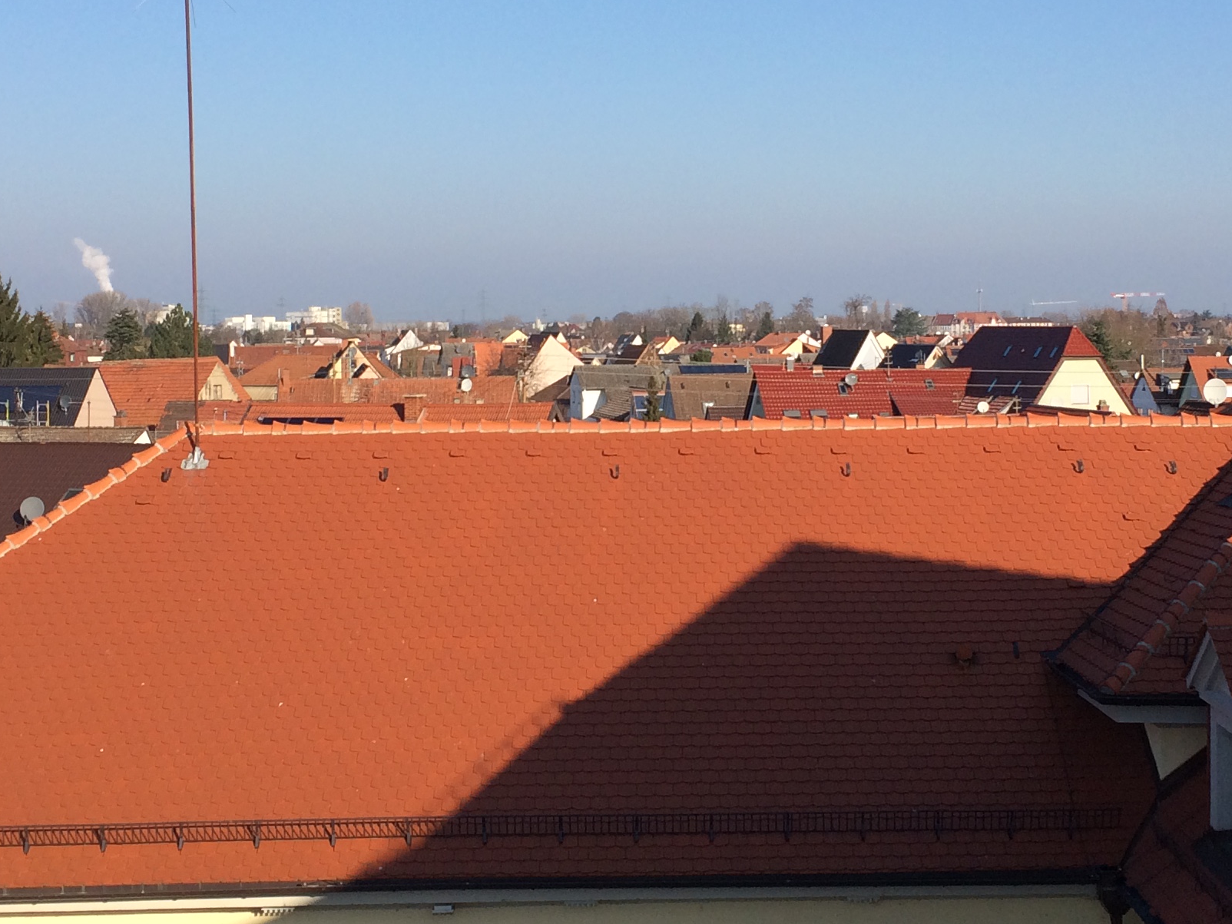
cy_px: 316
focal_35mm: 59
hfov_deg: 32.7
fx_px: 2100
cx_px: 677
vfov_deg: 24.7
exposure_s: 1/1786
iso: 32
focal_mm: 4.15
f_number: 2.2
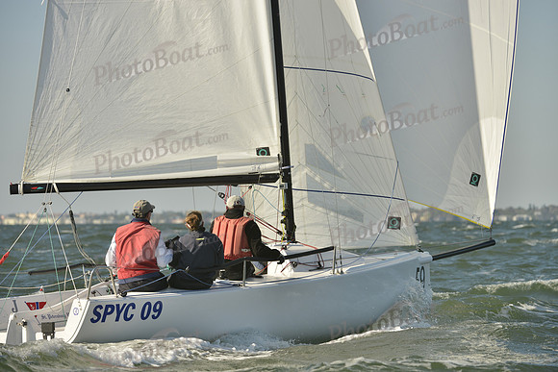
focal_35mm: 220
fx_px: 3411
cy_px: 186
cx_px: 279
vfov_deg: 6.2
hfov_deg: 9.4
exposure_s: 1/1250
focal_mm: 220
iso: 280
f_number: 6.3
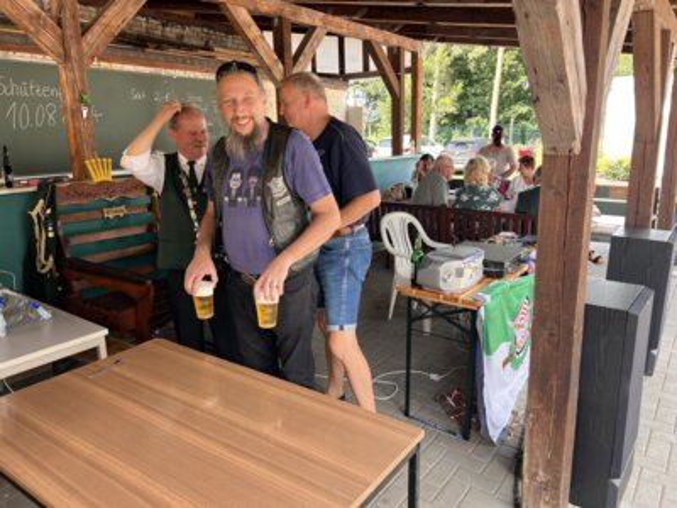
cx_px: 338
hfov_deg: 67.3
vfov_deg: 53.1
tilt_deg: -10.4
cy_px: 254
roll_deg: +0.6
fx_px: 508
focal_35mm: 26
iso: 50
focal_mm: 5.7
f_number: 1.5
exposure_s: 1/217
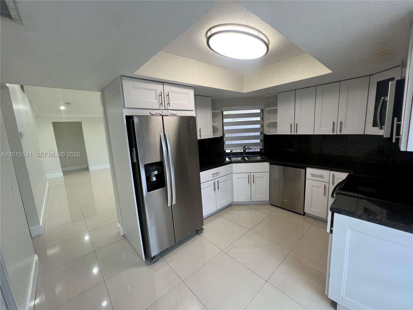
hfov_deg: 106.2
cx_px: 206
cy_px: 155
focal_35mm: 13
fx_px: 155
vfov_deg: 89.9
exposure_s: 1/120
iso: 200
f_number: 1.8
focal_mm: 1.57
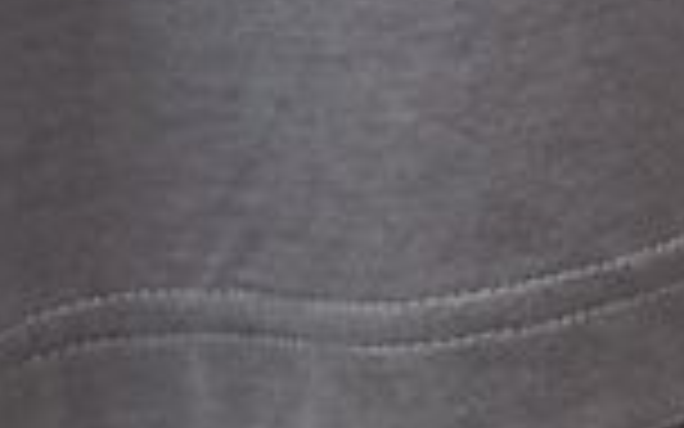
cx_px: 1120
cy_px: 541
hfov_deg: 2.8
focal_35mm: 749
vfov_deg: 1.8
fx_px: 13955
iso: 800
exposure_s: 1/125
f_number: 3.5
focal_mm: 69
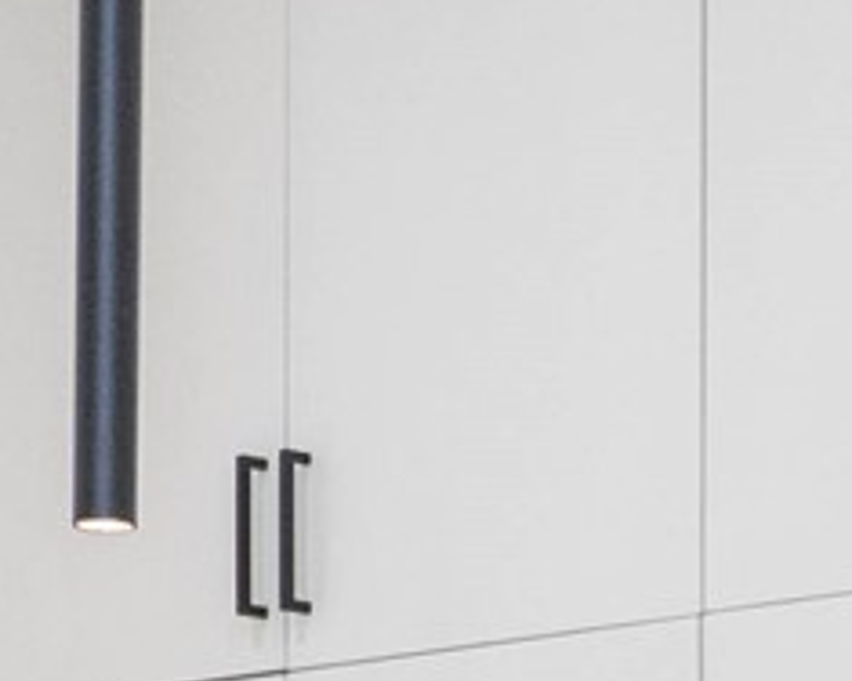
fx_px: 7439
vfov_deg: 5.0
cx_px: 1387
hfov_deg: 6.4
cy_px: 1818
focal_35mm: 295
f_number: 5.6
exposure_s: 1/40
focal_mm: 23
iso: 400
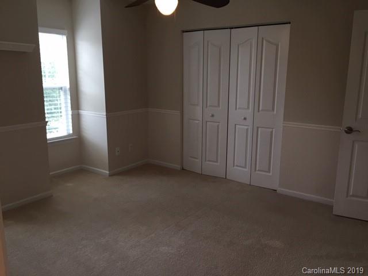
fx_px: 308
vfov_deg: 48.2
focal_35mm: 29
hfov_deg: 61.7
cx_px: 184
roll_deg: -1.3
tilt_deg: -12.2
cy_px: 138
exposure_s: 1/30
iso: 32
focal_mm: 4.15
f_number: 2.2
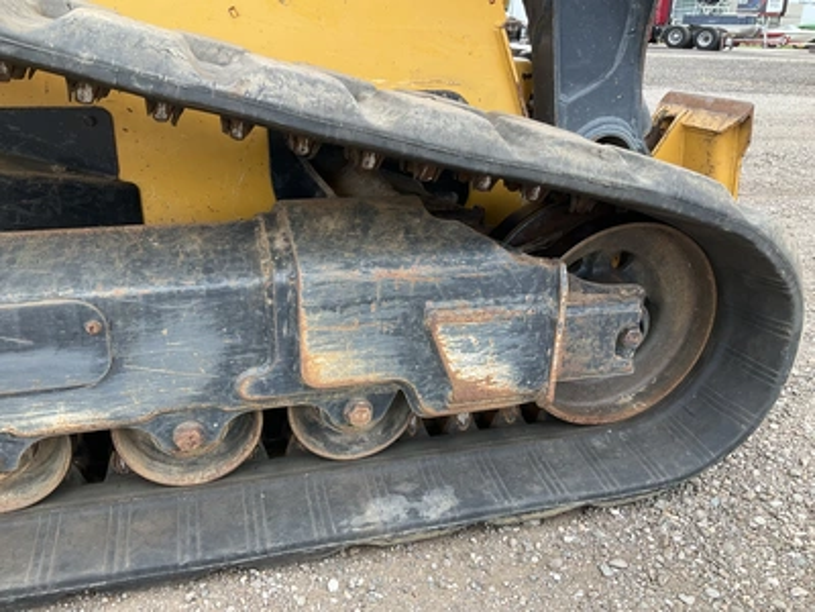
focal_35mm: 29
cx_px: 408
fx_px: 683
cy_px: 306
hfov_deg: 61.7
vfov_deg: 48.2
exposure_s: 1/122
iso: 25
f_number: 1.8
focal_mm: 3
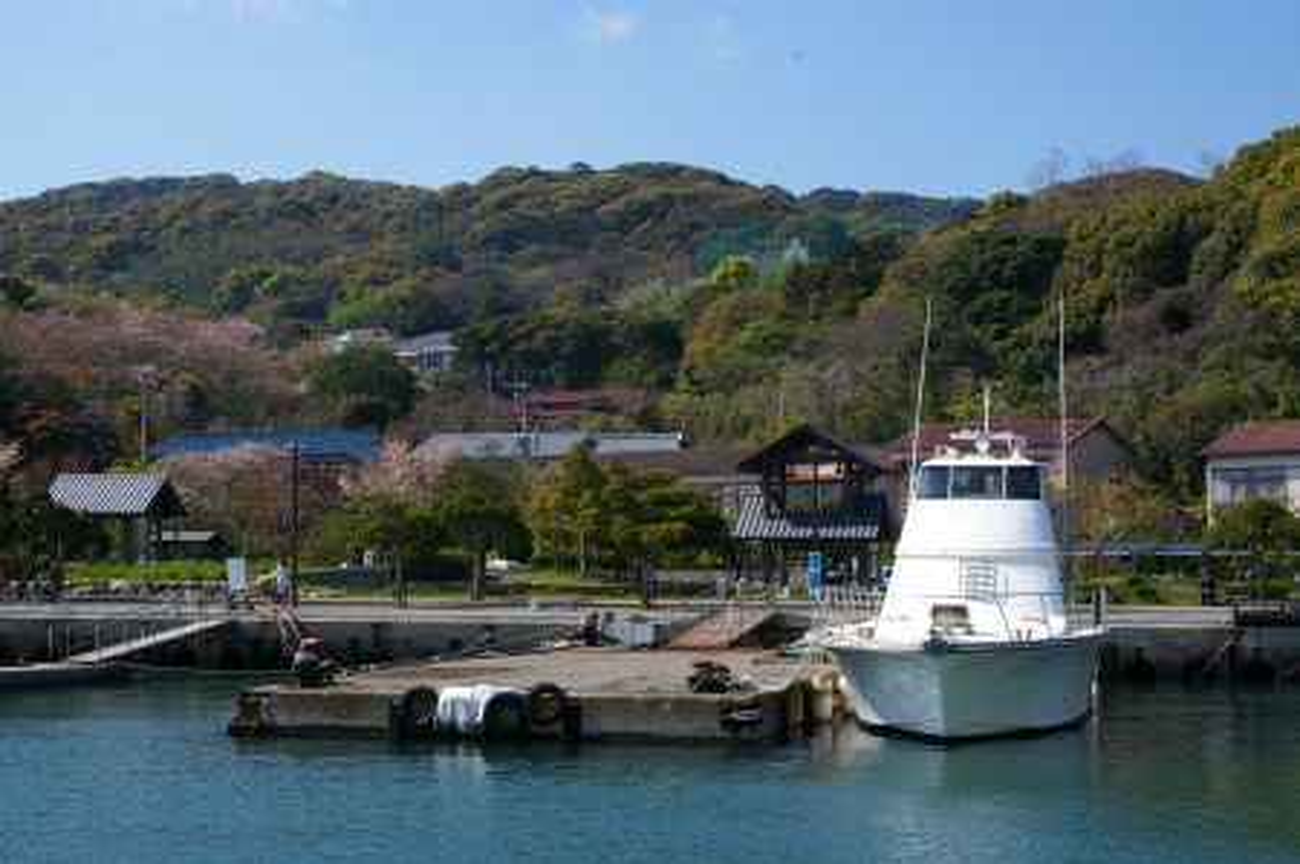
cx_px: 650
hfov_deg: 33.4
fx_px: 2164
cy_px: 432
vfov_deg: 22.6
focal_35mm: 60
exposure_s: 1/250
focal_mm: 40
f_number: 9.5
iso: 200
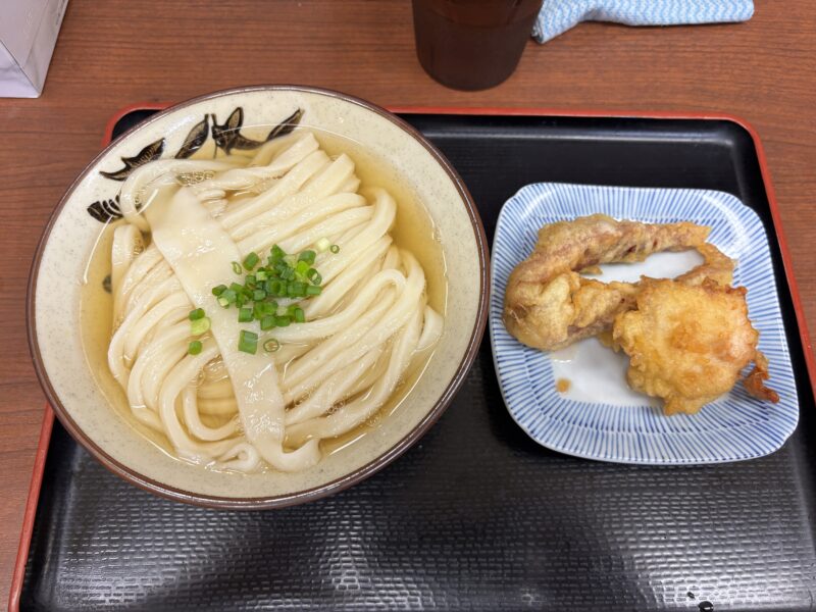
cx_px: 408
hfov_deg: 67.3
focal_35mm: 26
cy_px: 306
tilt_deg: -68.1
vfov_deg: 53.1
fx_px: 613
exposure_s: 1/100
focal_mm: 5.96
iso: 100
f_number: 1.6
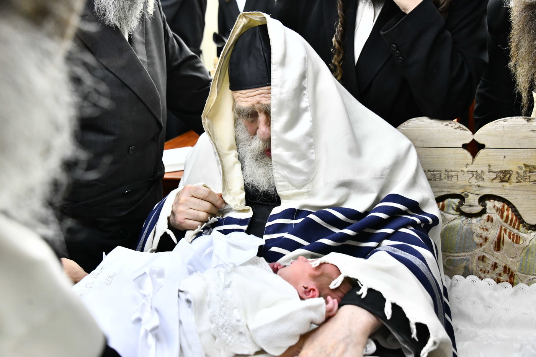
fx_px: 715
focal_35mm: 48
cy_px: 178
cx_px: 268
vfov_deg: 28.1
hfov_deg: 41.1
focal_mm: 48
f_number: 5.6
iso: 2500
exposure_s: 1/200
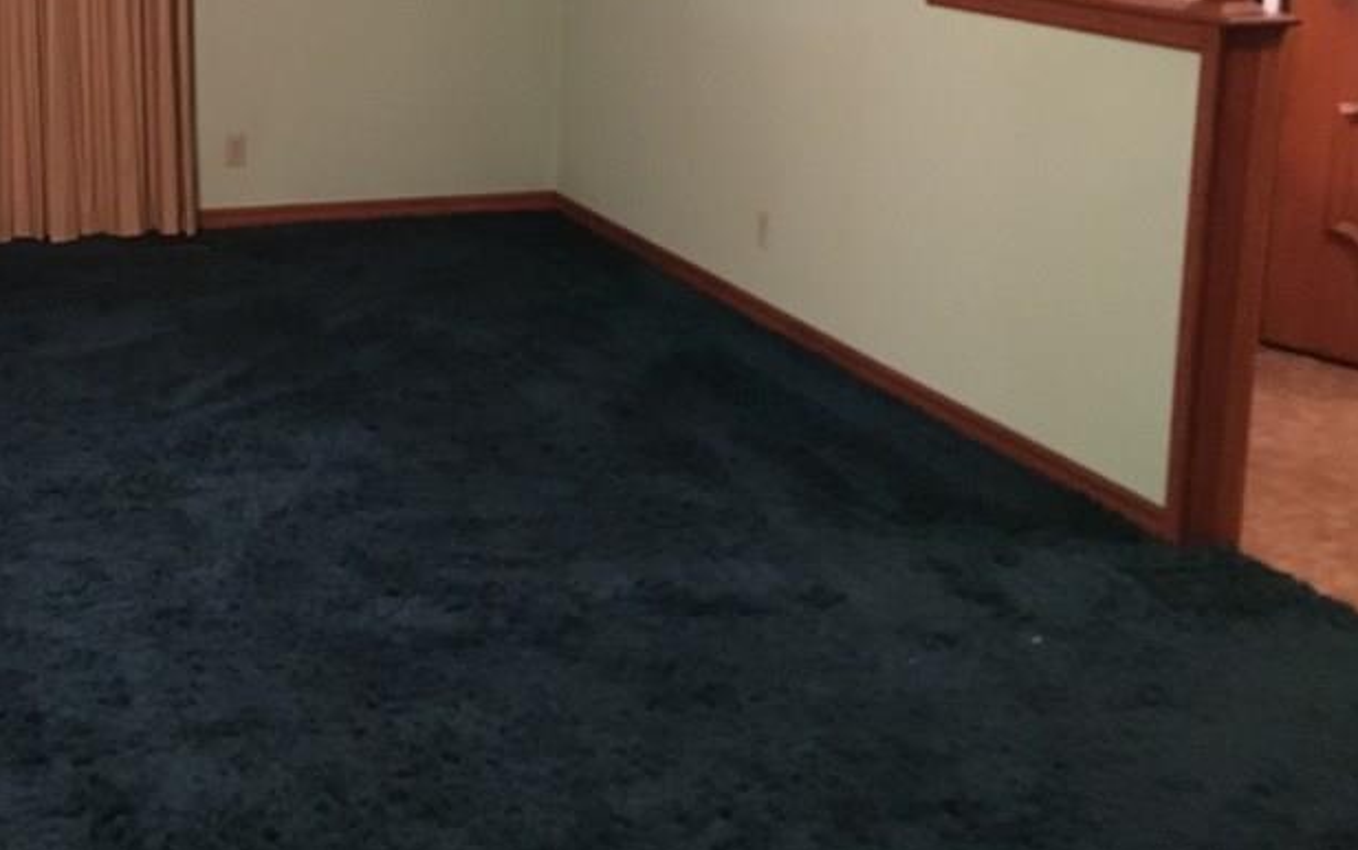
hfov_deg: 38.6
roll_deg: -0.9
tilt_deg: -9.4
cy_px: 123
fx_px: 1888
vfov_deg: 24.8
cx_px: 346
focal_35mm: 51
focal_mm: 4.15
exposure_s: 1/15
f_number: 2.2
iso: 640
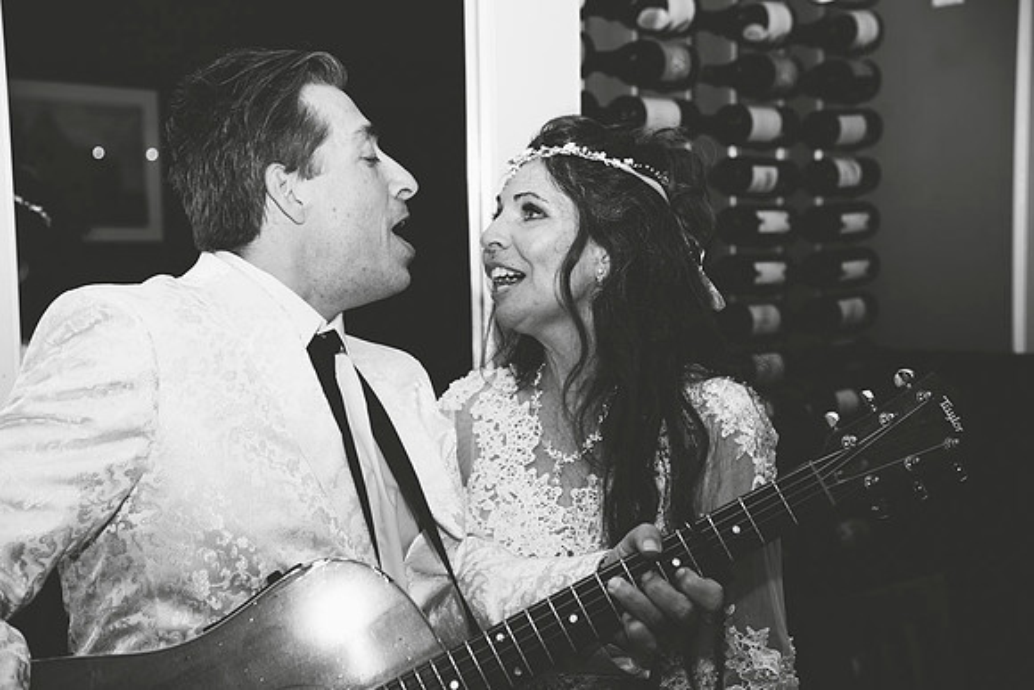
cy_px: 345
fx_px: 1781
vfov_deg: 21.9
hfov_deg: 32.4
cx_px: 517
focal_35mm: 62
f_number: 4.5
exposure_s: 1/200
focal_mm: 62
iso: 100
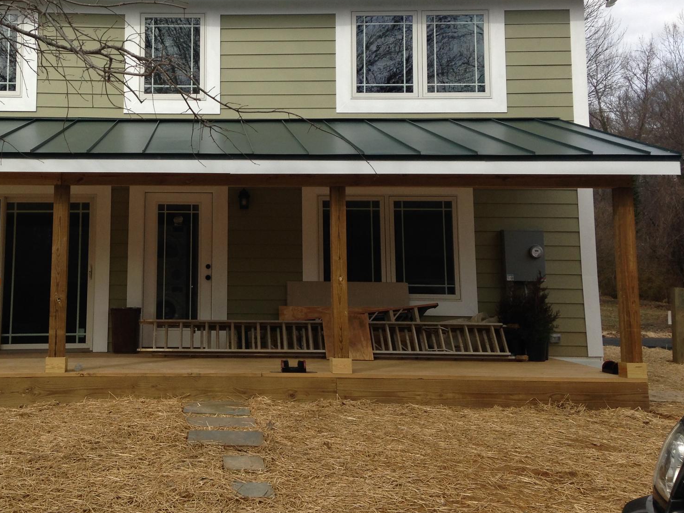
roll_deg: +0.3
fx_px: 909
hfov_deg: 40.6
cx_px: 219
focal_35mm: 46
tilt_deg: +6.5
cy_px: 187
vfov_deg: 31.4
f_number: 2.4
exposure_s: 1/949
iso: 50
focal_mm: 4.12
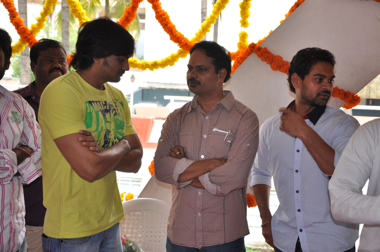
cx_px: 190
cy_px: 126
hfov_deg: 38.9
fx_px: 538
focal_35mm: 51
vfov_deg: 26.4
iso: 250
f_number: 4.5
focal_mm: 34
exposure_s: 1/100
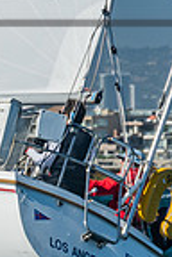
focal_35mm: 675
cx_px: -427
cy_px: 209
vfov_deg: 3.1
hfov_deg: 2.0
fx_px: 4837
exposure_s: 1/500
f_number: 6.3
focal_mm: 115
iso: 160
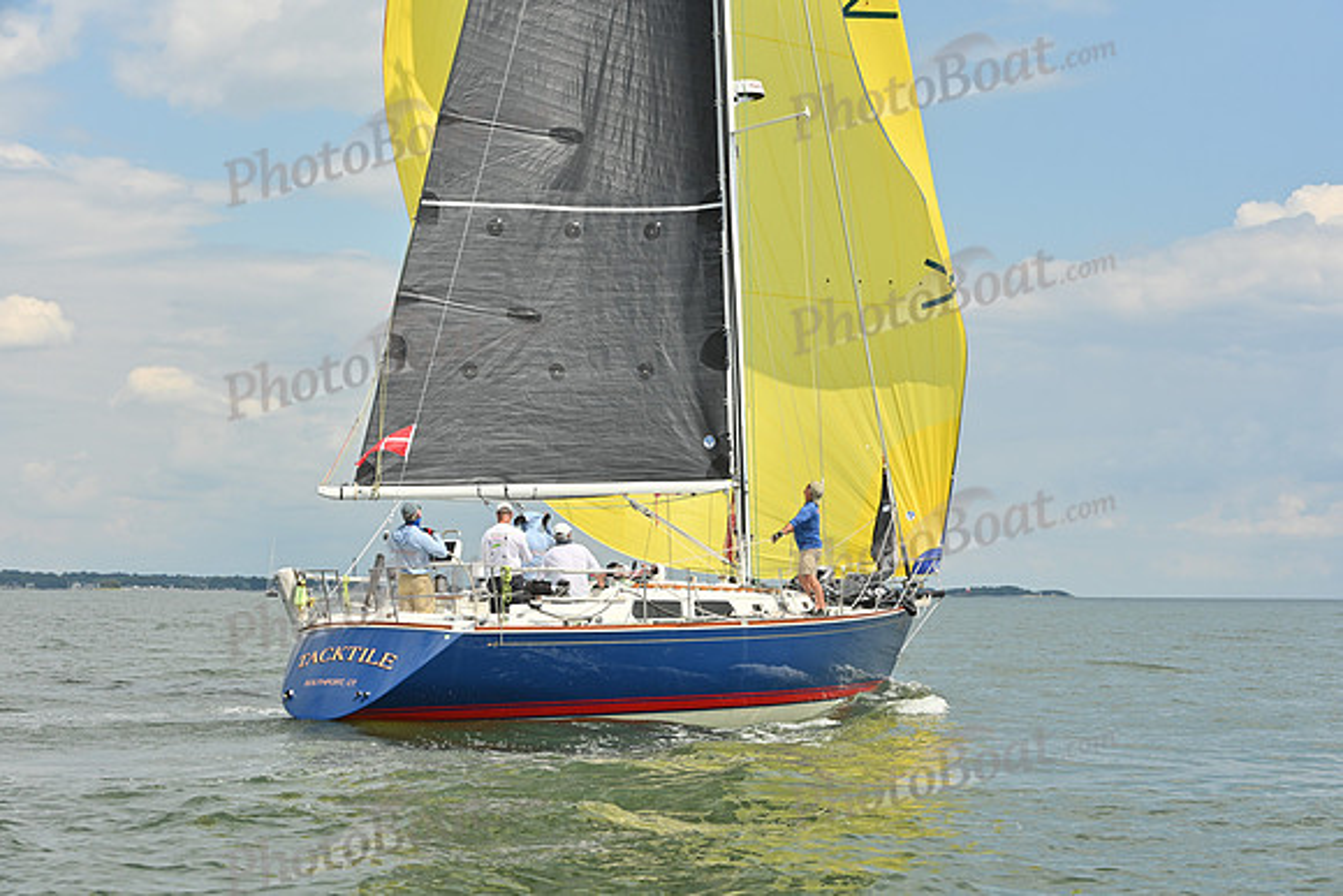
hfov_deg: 28.8
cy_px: 448
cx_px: 672
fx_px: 2612
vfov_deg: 19.5
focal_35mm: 70
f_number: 8
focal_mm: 70
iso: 320
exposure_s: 1/1250
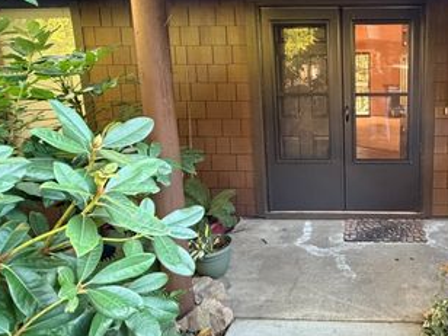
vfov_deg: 50.9
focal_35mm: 27
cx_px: 365
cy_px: 129
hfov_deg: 59.6
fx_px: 349
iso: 320
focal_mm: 2.22
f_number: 2.2
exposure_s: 1/65
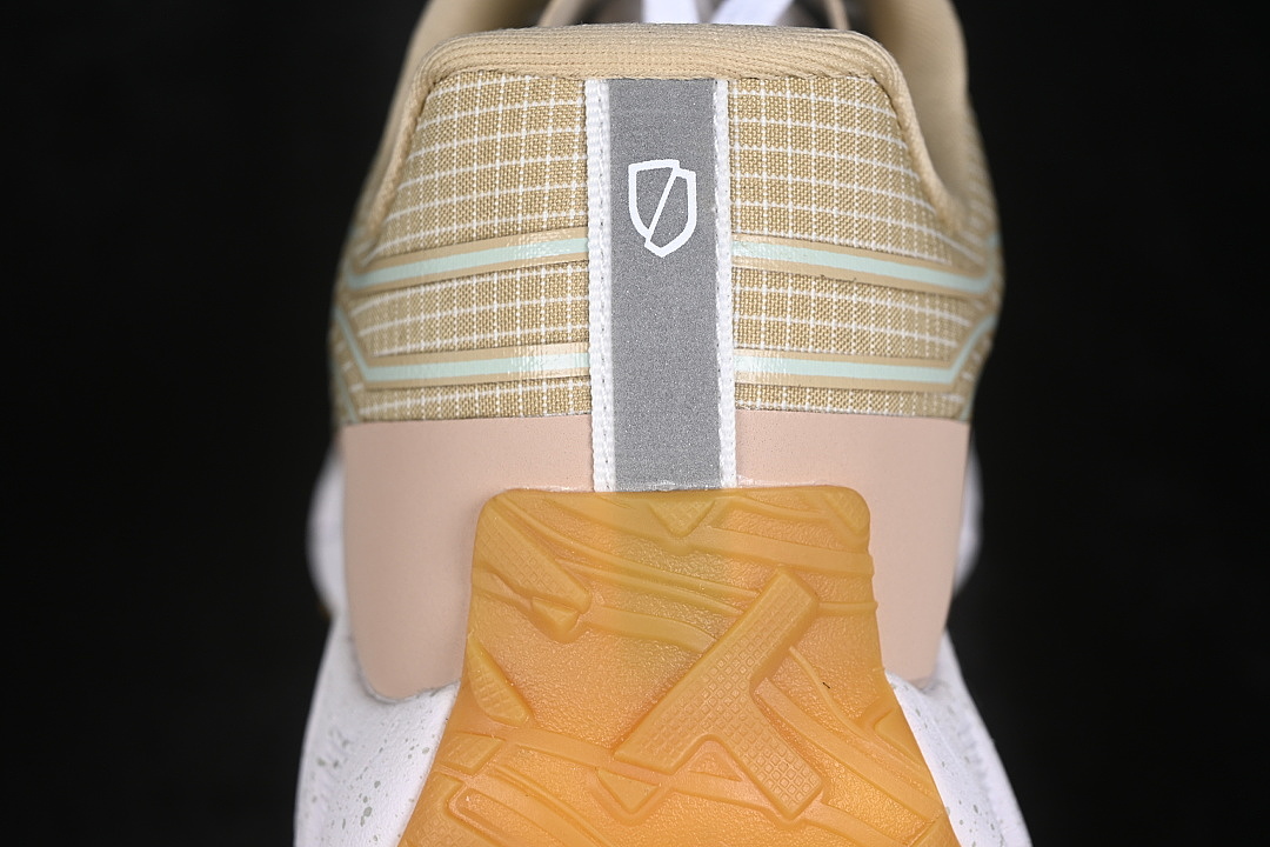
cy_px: 424
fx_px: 2646
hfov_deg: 27.0
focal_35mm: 75
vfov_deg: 18.2
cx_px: 635
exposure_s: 1/80
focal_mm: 50
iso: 160
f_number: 7.1
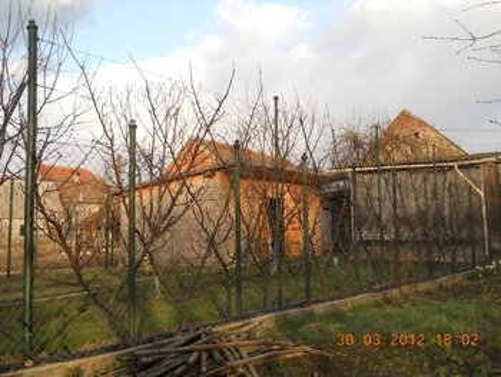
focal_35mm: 41
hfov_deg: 45.7
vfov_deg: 35.2
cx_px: 250
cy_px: 188
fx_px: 594
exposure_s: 1/200
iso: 80
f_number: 3.1
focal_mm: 6.72
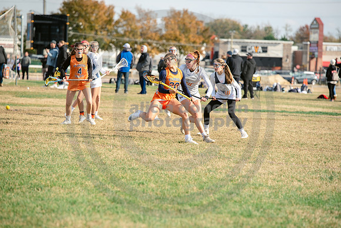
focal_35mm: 200
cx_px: 170
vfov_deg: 6.9
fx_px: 1895
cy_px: 114
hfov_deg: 10.3
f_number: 4.5
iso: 250
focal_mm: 200
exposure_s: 1/1250
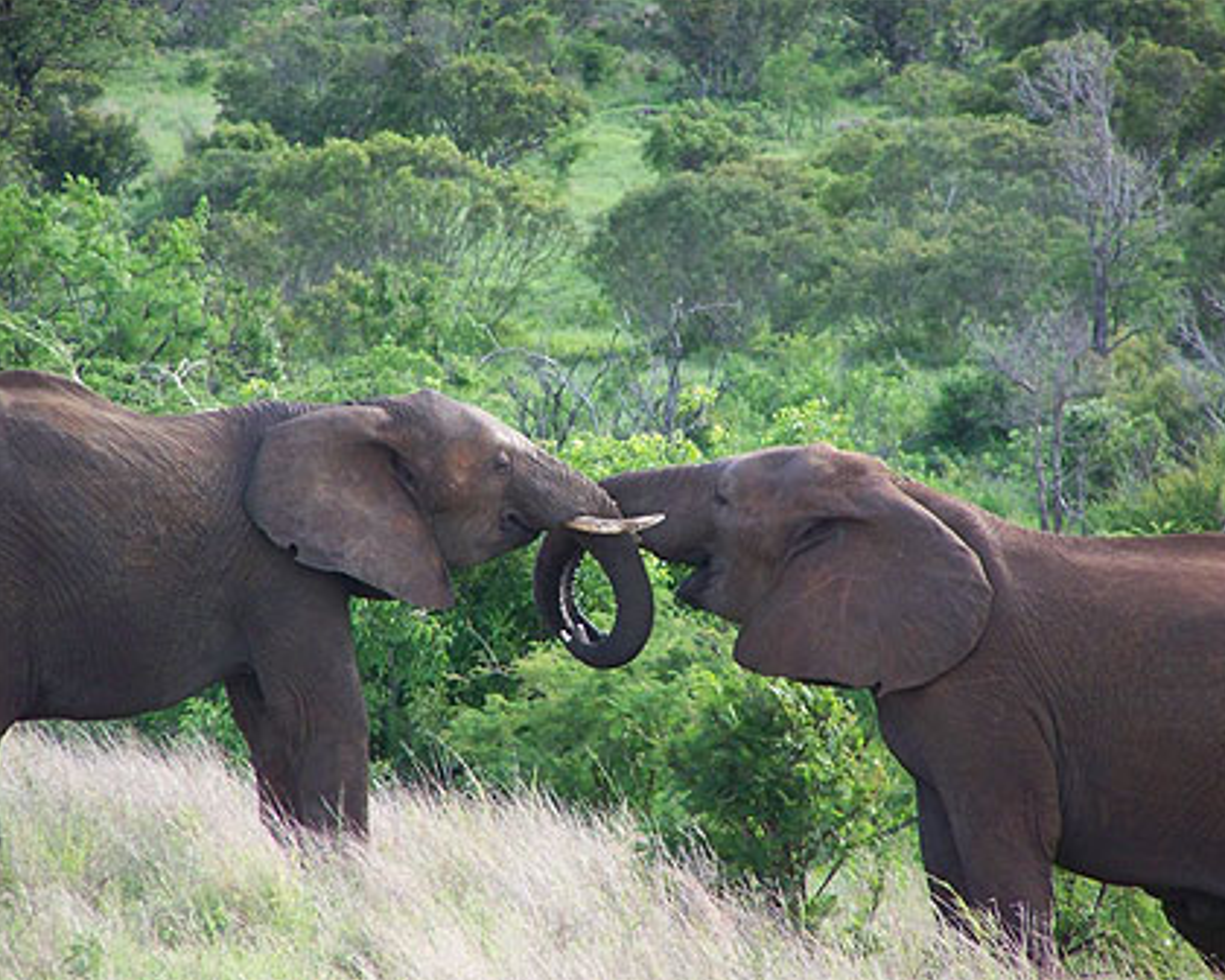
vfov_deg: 3.9
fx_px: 14430
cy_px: 490
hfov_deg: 4.9
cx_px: 648
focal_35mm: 398
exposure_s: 1/400
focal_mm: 63
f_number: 3.7
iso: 200
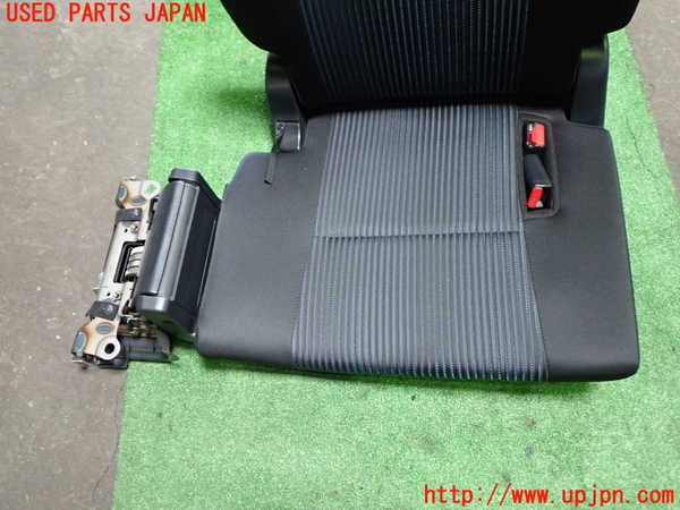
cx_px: 340
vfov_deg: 46.8
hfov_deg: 60.0
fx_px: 589
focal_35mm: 30
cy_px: 255
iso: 320
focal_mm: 5.4
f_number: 2.3
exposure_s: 1/30
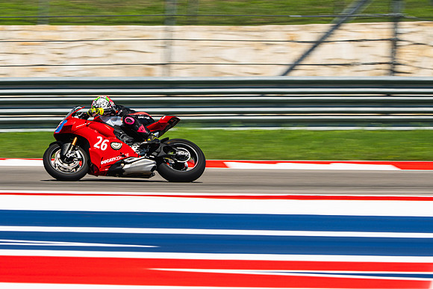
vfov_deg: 3.3
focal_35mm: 420
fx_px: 5053
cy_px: 144
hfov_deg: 4.9
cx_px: 216
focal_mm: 280
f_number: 7.1
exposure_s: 1/250
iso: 160
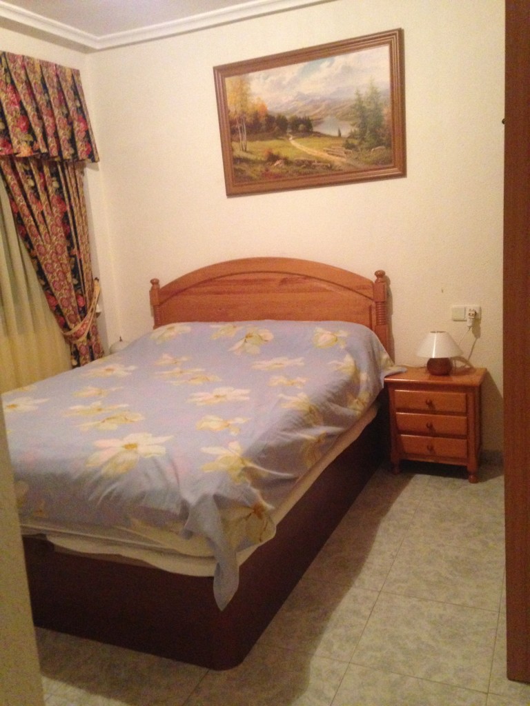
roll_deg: +3.5
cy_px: 353
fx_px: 674
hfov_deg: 42.9
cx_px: 265
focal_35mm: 33
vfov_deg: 55.4
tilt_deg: -8.3
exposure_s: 1/15
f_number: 2.4
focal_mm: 4.12
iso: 640
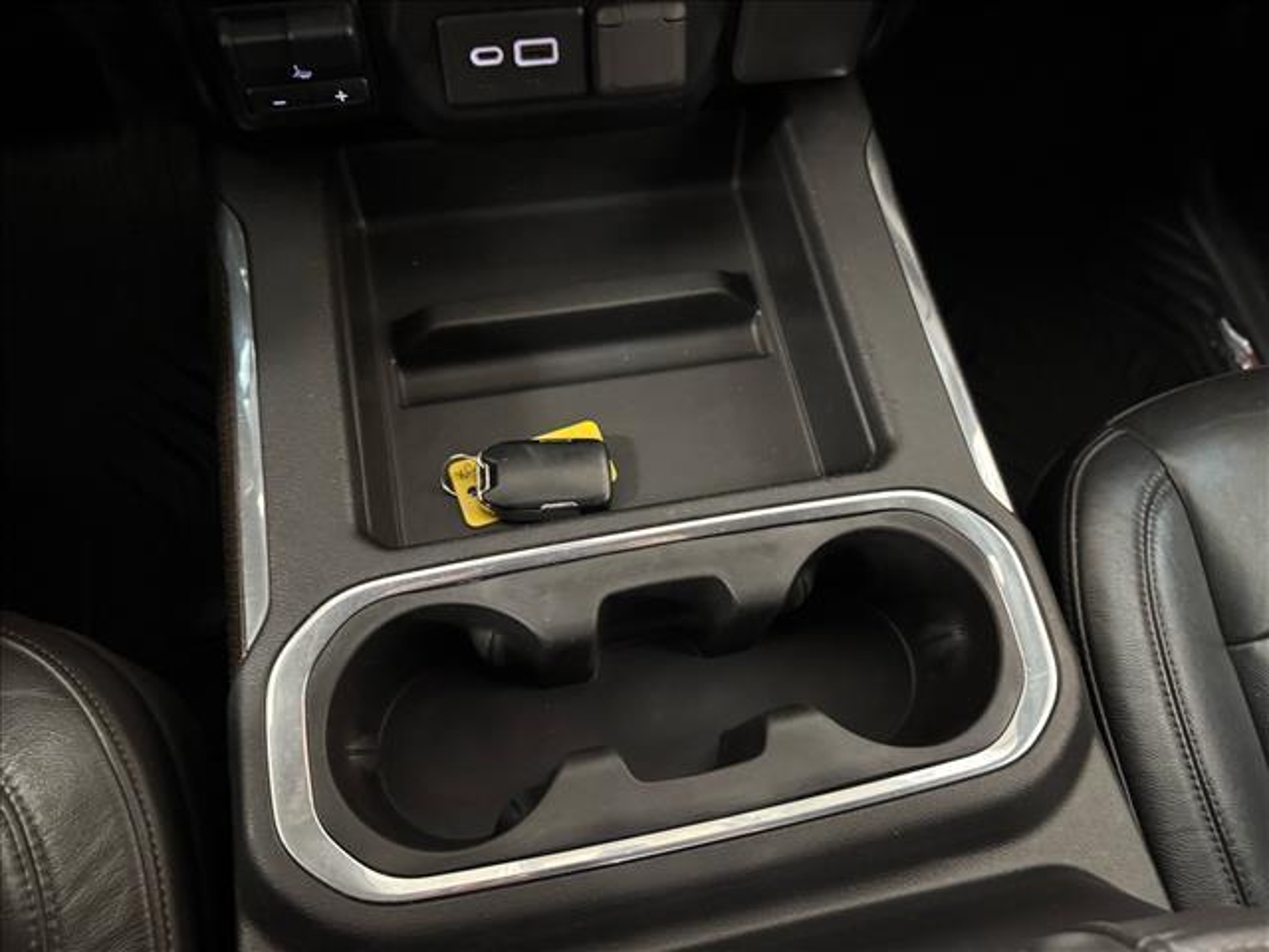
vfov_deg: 56.8
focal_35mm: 24
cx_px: 634
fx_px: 880
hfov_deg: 71.6
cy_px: 476
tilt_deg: -69.3
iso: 1250
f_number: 1.78
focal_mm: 6.76
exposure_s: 1/30
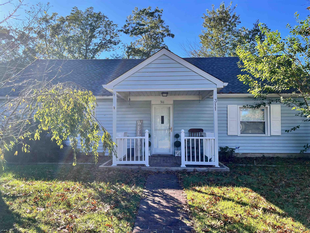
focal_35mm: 26
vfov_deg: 53.1
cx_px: 155
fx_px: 233
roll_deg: +0.3
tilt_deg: +2.2
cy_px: 116
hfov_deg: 67.3
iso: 50
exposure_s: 1/1036
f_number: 1.6
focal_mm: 5.1
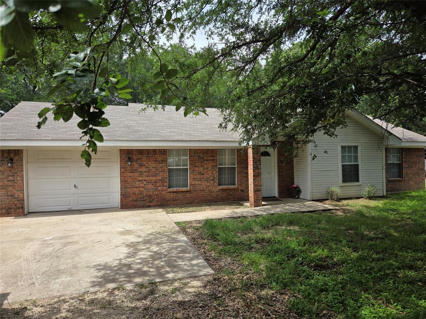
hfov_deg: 73.9
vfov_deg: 58.9
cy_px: 160
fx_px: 283
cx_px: 213
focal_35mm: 23
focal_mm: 5.4
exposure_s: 1/2128
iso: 80
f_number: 1.8
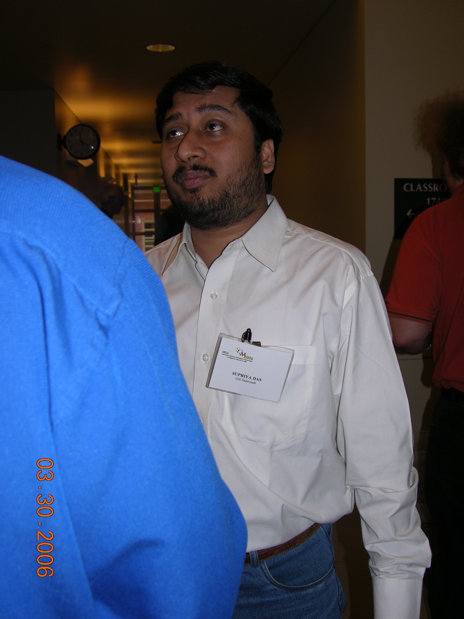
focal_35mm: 37
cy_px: 296
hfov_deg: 38.7
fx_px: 661
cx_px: 239
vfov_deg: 50.1
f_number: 2.8
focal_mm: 8.9
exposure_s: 1/60.1
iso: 50
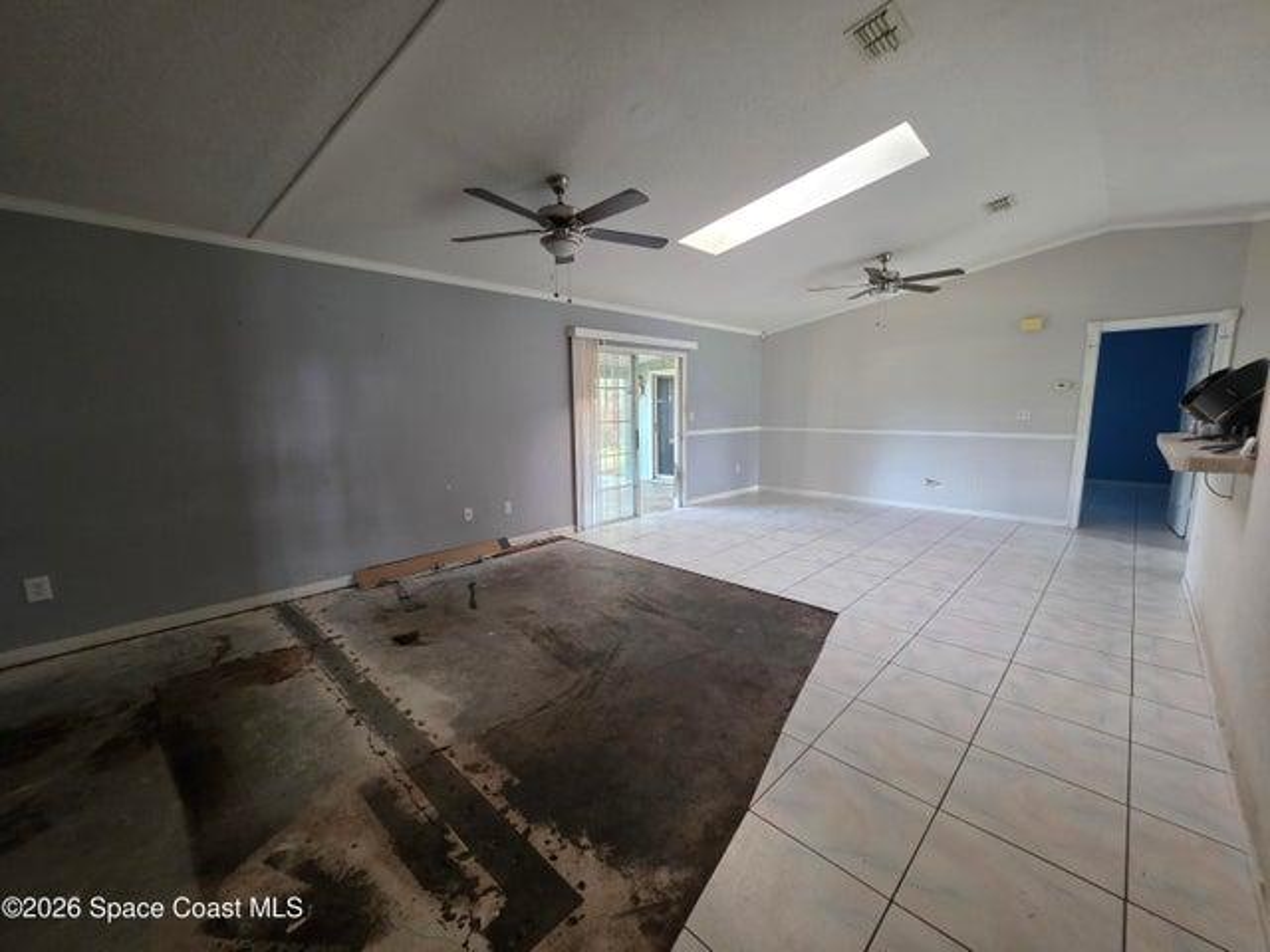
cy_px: 476
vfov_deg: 89.9
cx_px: 635
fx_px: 477
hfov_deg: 106.2
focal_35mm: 13
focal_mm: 2.2
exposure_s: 1/60
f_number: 1.9
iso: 400
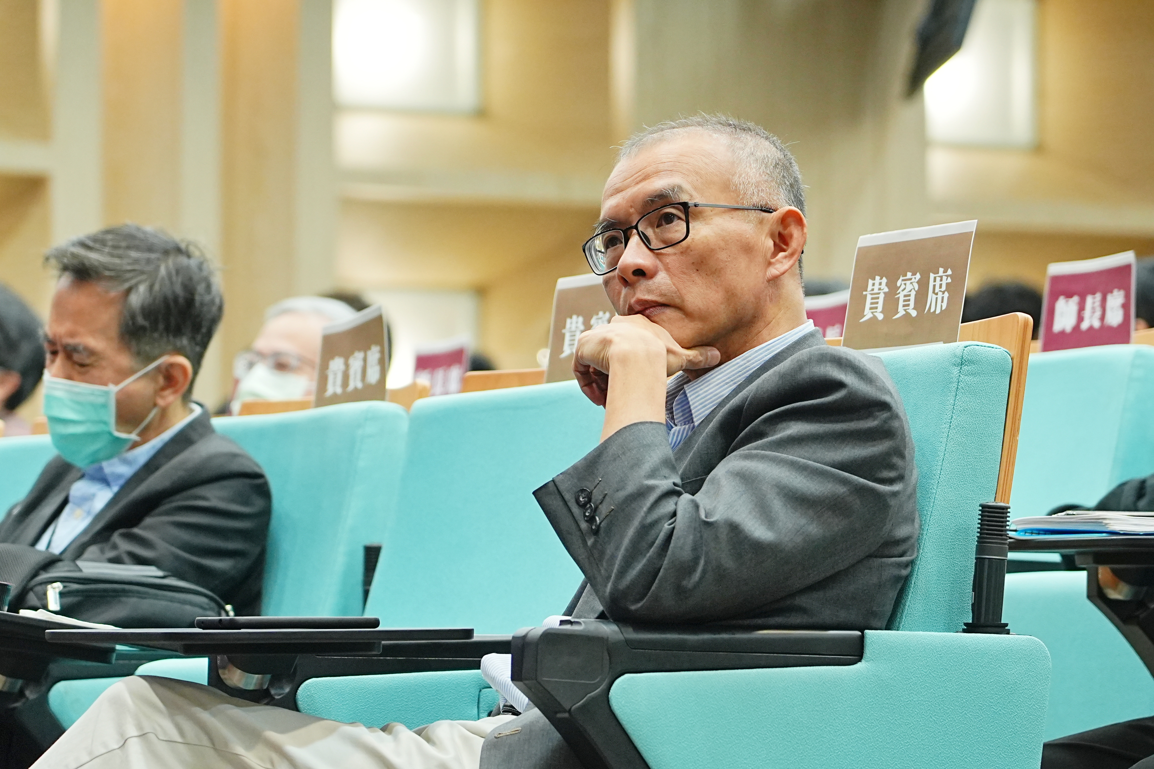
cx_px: 577
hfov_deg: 13.1
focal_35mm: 157
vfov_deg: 8.7
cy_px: 384
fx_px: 5032
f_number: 4
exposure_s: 1/250
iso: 1600
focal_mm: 105
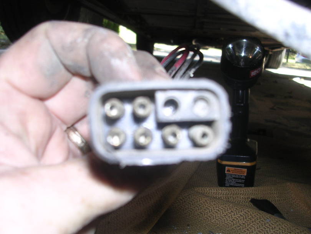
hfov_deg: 49.0
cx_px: 156
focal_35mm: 38
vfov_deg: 37.7
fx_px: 342
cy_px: 117
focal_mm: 5.8
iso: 100
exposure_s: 1/60.1
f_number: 2.8
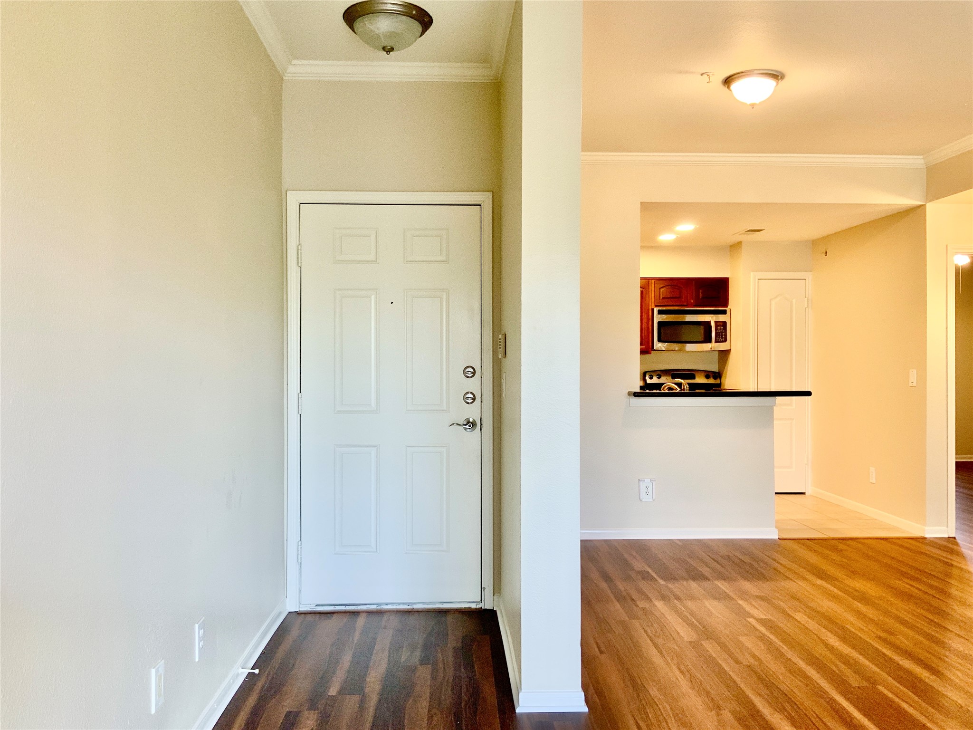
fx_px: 815
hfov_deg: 61.7
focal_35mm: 29
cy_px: 365
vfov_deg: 48.2
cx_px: 486
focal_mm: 3
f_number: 1.8
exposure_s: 1/60
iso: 50
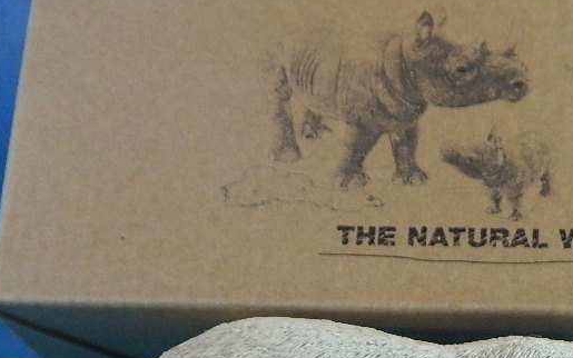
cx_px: 482
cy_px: 345
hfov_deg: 20.7
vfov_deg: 13.1
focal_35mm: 99
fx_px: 1546
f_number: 3.6
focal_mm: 8.4
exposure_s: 1/40
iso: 400
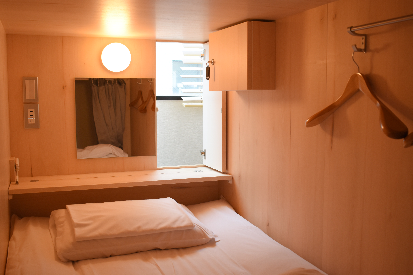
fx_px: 447
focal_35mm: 39
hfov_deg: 49.6
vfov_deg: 34.2
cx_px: 206
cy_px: 138
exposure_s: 1/100
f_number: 5
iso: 400
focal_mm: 26
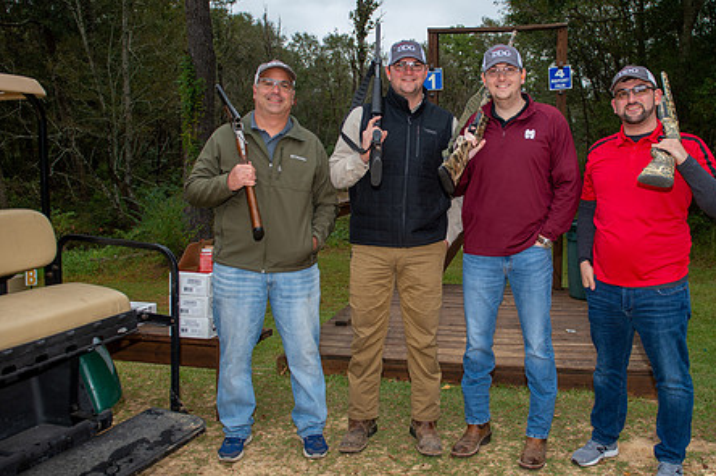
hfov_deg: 55.3
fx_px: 675
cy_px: 221
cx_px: 442
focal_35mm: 34
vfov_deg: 38.8
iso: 400
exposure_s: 1/250
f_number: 4.5
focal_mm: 26
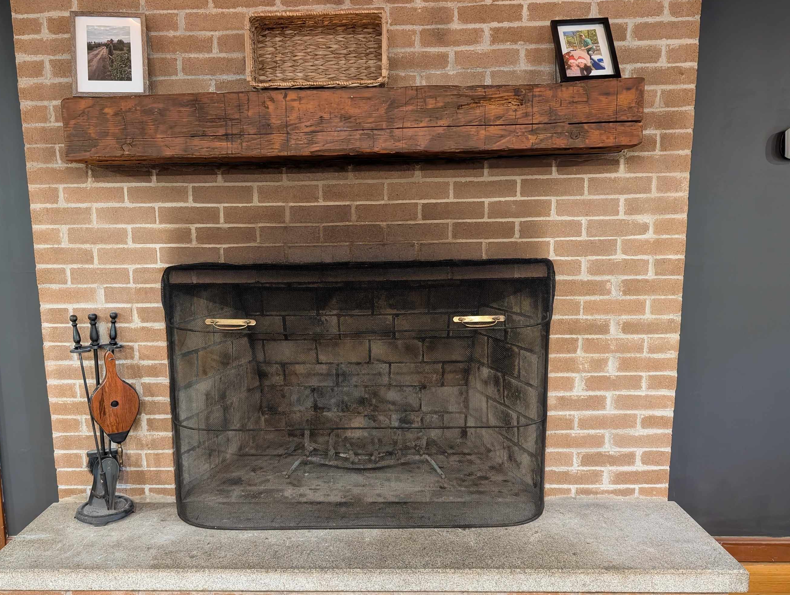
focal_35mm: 28
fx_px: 640
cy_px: 320
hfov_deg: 63.2
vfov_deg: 49.8
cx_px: 346
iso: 1329
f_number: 1.68
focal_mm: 6.9
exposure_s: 1/24
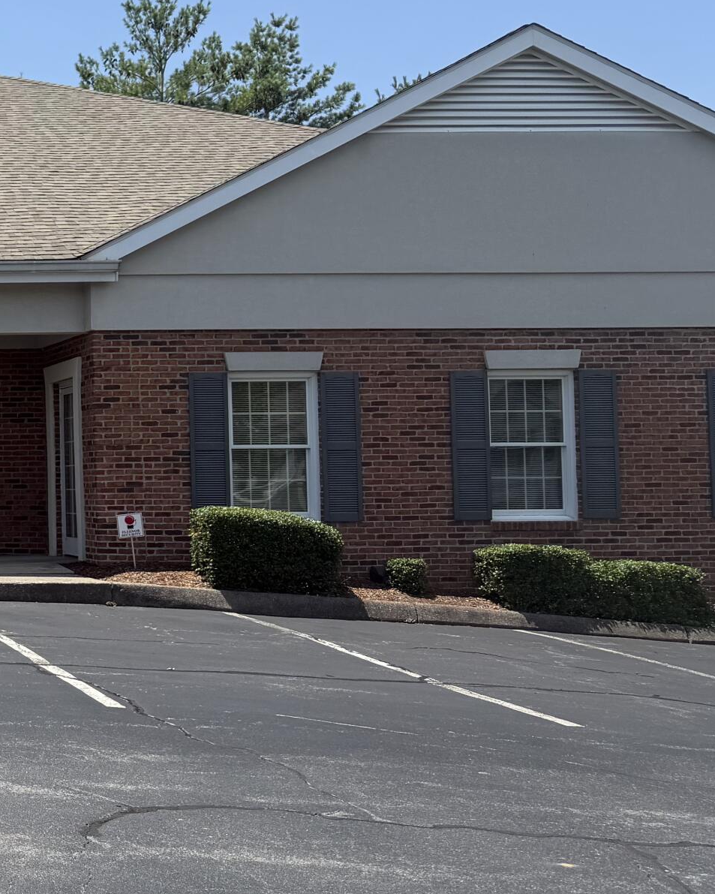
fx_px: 1560
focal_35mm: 59
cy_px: 404
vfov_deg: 31.9
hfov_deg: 21.8
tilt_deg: +2.1
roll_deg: +1.0
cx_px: -341
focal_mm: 6.76
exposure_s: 1/4167
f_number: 1.78
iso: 80
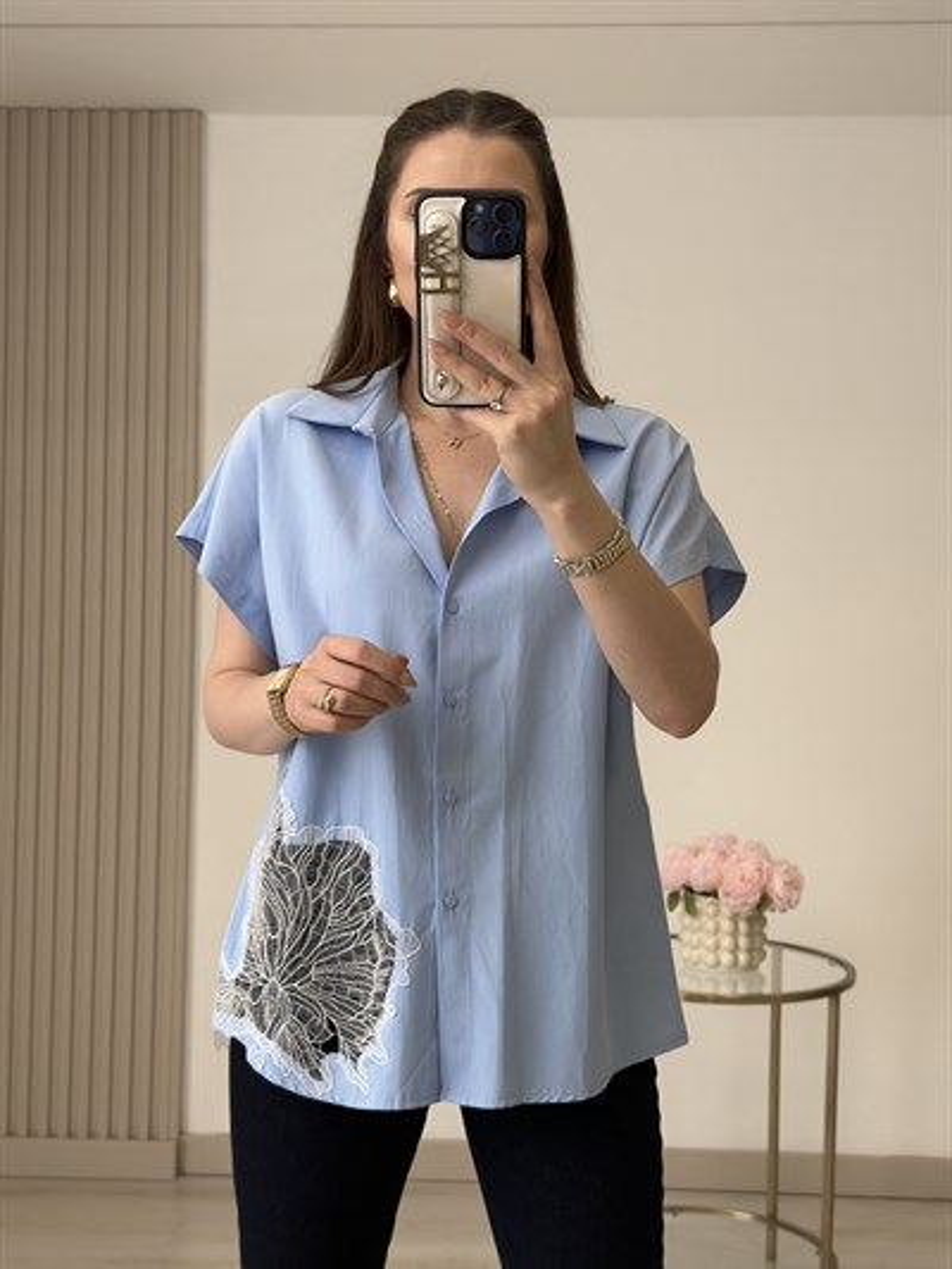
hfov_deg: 30.3
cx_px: 476
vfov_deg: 39.6
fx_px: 1759
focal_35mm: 48
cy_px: 634
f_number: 1.78
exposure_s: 1/524
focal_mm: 6.86
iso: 80
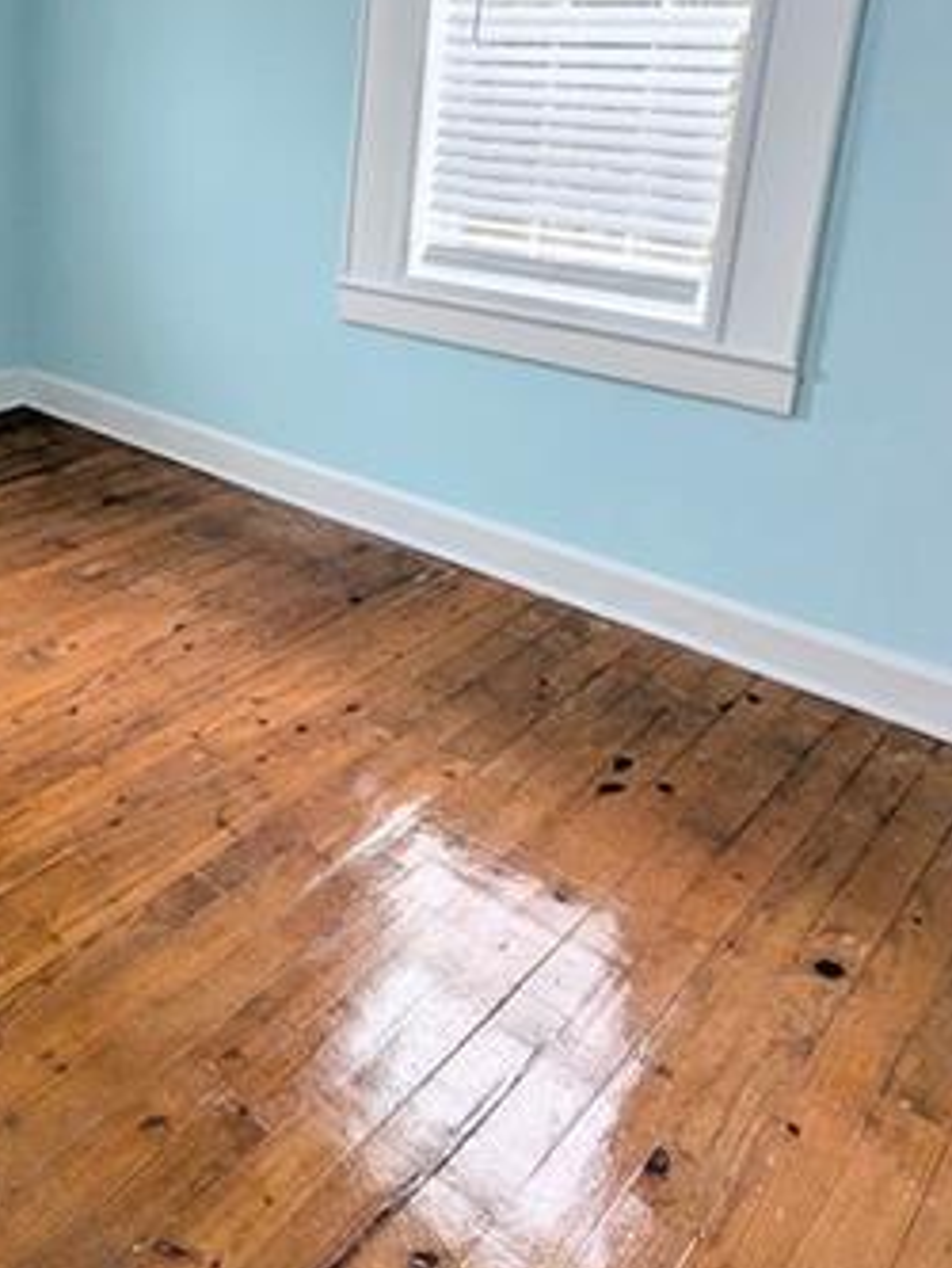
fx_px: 1099
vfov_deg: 57.1
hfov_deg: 41.9
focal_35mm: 30
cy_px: 324
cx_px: 46
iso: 49
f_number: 2.2
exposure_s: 1/120
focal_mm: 1.95
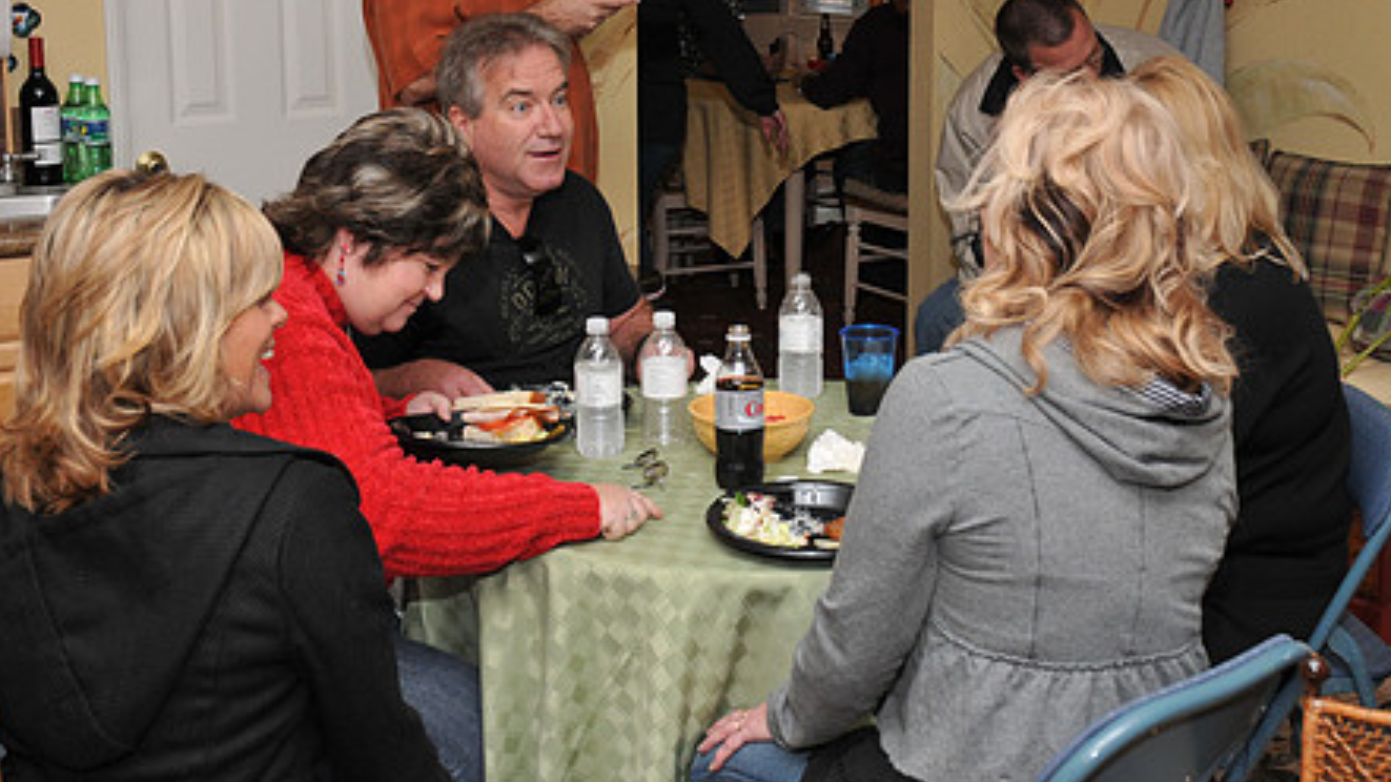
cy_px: 188
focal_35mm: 56
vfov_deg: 21.4
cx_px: 757
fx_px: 2054
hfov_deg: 37.4
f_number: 7.1
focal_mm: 27
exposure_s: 1/80
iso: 400
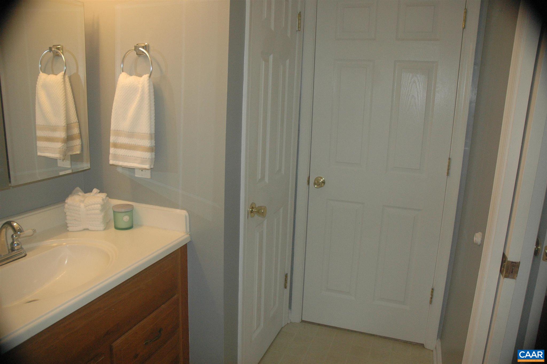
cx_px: 274
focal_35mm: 27
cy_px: 182
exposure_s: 1/60
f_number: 4
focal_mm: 18
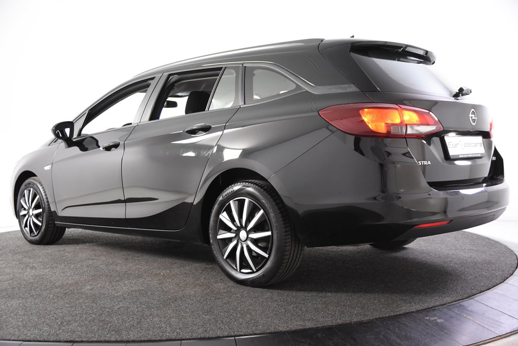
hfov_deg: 49.5
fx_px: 561
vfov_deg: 34.2
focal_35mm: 39
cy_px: 173
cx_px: 259
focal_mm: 26
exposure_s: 1/50
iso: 1600
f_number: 3.5
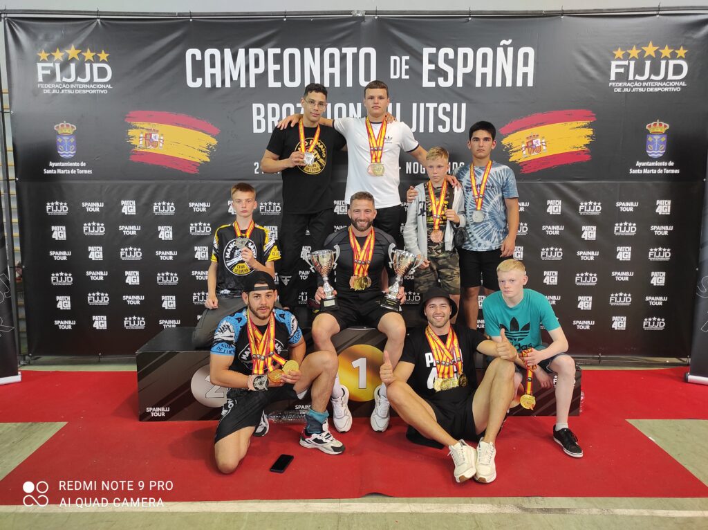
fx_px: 511
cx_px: 354
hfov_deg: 69.4
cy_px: 265
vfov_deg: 54.8
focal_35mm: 25
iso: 295
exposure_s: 1/50
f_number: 1.89
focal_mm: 5.43
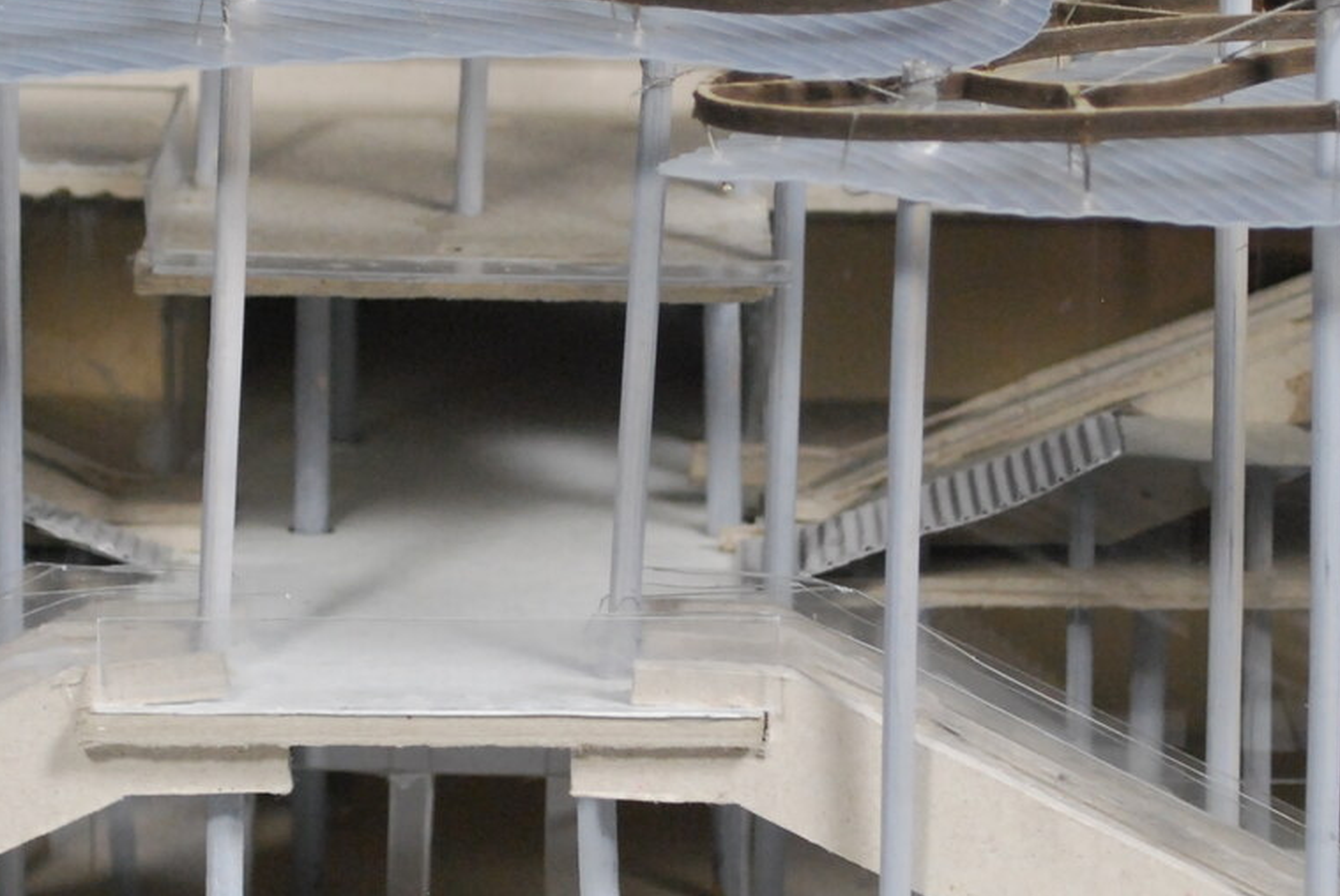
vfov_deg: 9.0
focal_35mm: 152
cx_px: 472
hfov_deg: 13.5
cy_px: 363
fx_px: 5663
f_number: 5.3
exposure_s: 1/30
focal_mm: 40
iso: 800
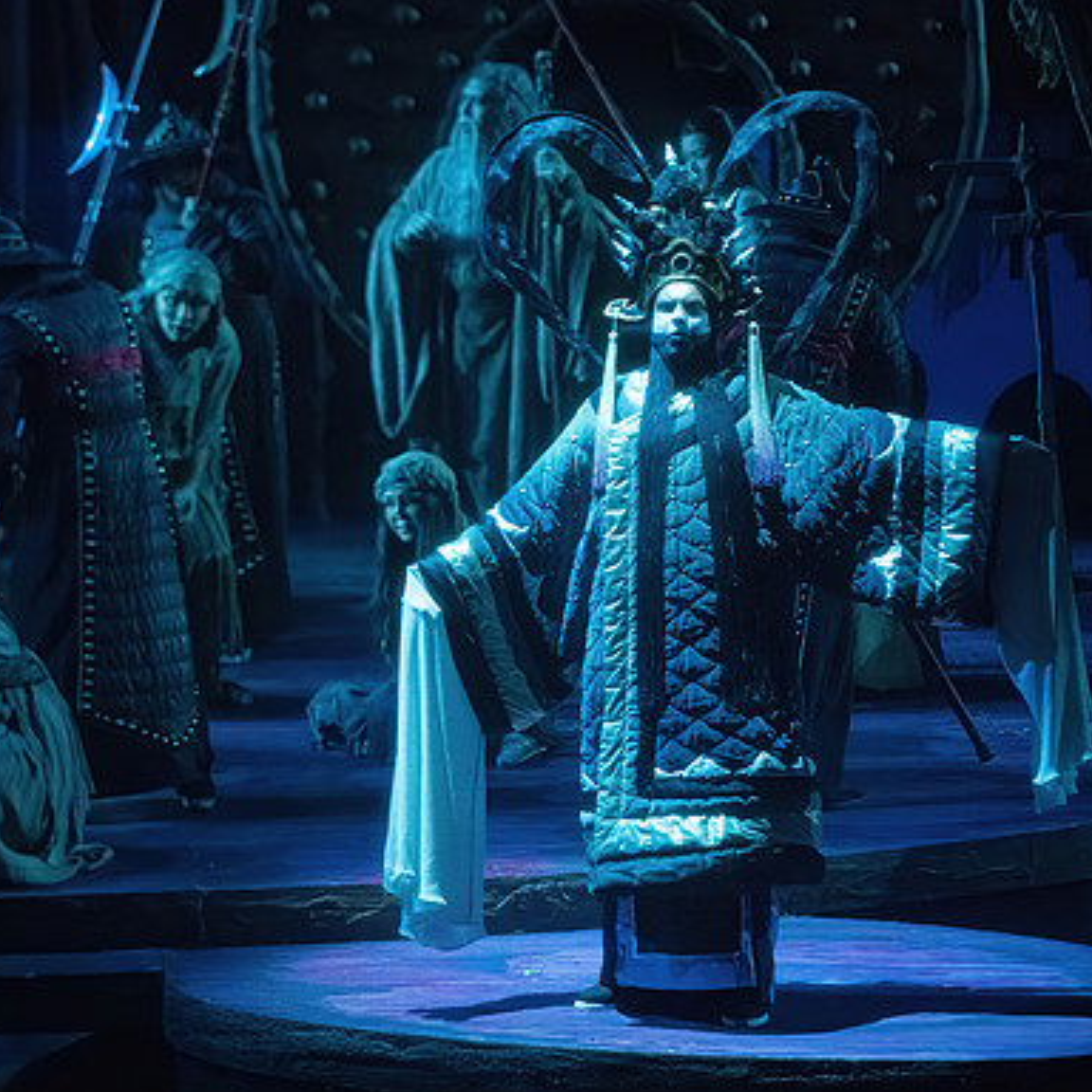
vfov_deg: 6.8
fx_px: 9172
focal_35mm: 257
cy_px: 547
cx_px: 532
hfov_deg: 6.8
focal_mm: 200
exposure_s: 1/400
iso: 20000
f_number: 4.5
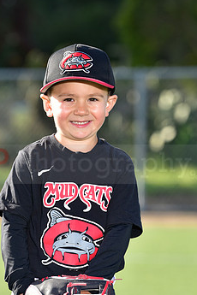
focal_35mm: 311
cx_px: 78
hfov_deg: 4.4
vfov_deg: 6.6
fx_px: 2553
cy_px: 156
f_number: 5
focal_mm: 185
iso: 80
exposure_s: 1/200
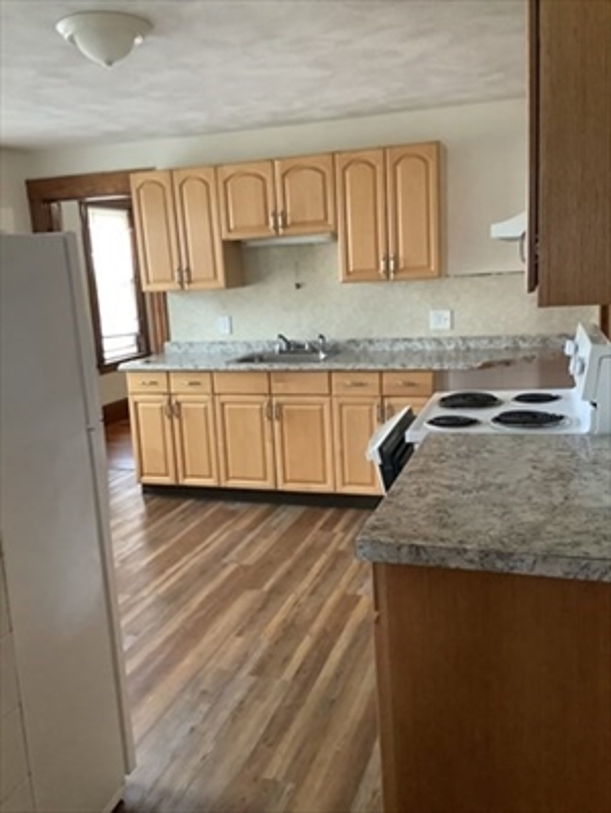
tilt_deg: -11.6
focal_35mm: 31
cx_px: 306
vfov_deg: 58.3
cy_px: 406
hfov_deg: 45.5
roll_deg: +2.0
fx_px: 728
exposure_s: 1/40
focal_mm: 3.3
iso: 320
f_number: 2.4
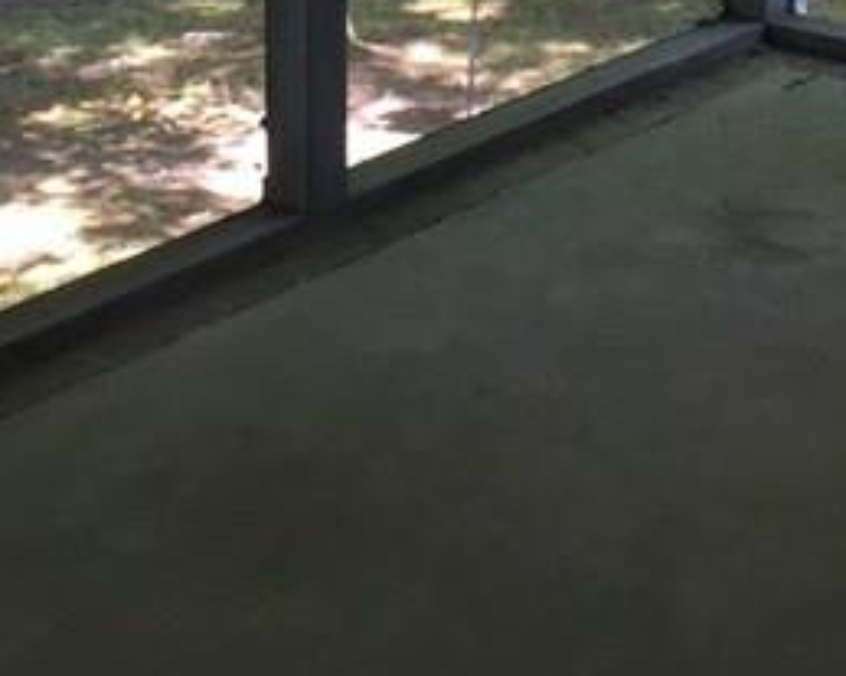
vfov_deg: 13.0
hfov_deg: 17.1
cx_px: 624
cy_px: -359
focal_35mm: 112
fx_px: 2803
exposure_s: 1/40
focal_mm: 4.15
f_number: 2.2
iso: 32
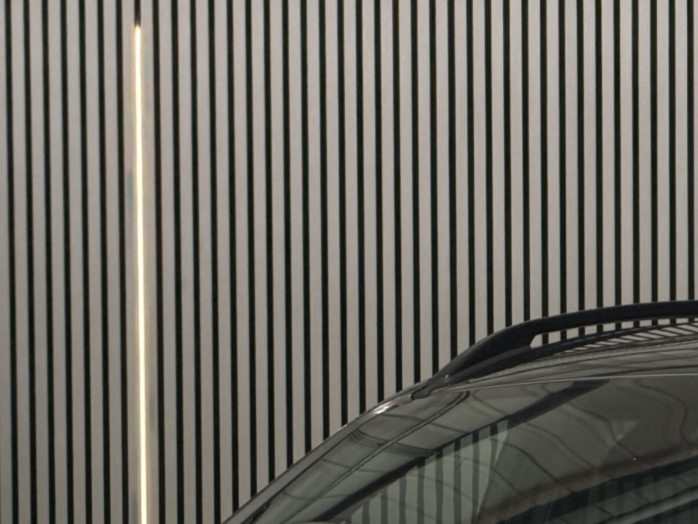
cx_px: 712
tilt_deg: -3.8
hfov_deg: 6.6
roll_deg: -0.2
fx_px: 6069
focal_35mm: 301
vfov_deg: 4.9
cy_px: 786
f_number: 2.8
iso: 400
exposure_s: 1/103
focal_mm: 16.89
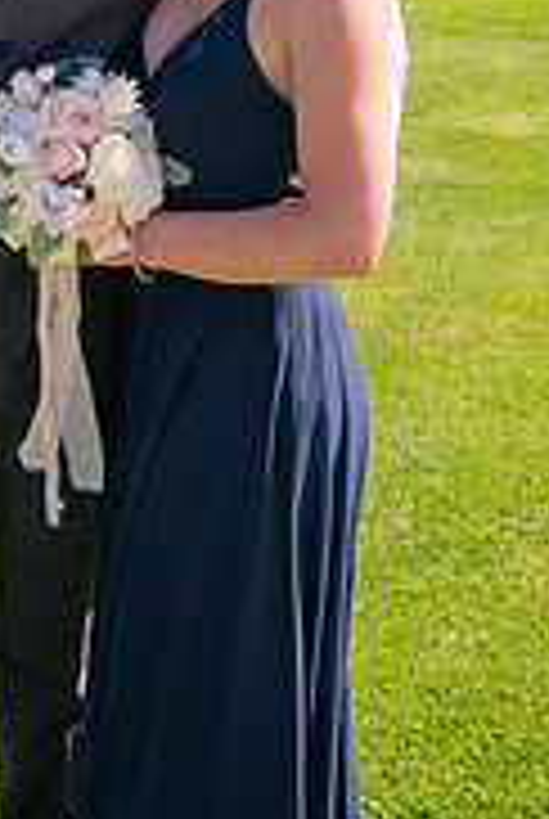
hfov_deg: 14.7
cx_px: 91
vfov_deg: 20.9
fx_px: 2119
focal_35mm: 93
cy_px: -73
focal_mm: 20
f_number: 9
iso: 250
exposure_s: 1/640
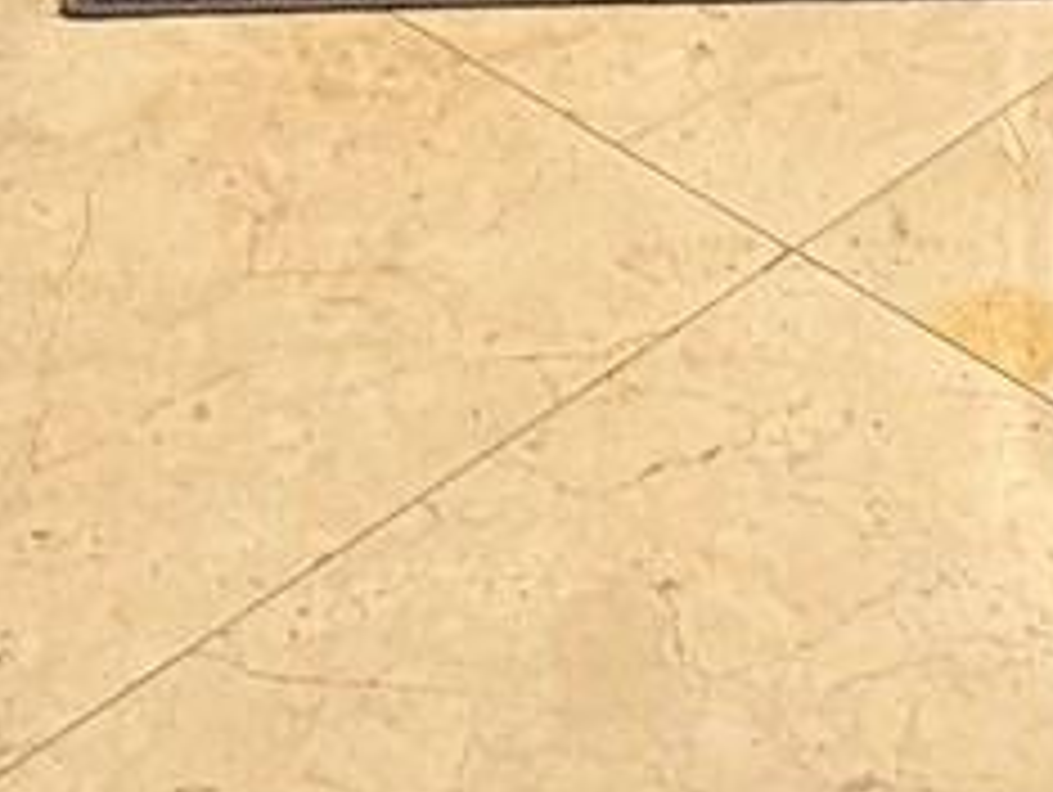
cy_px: -1786
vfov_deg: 7.6
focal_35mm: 164
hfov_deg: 11.9
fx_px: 4994
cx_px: 968
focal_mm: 6.76
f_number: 1.78
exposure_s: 1/100
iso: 200
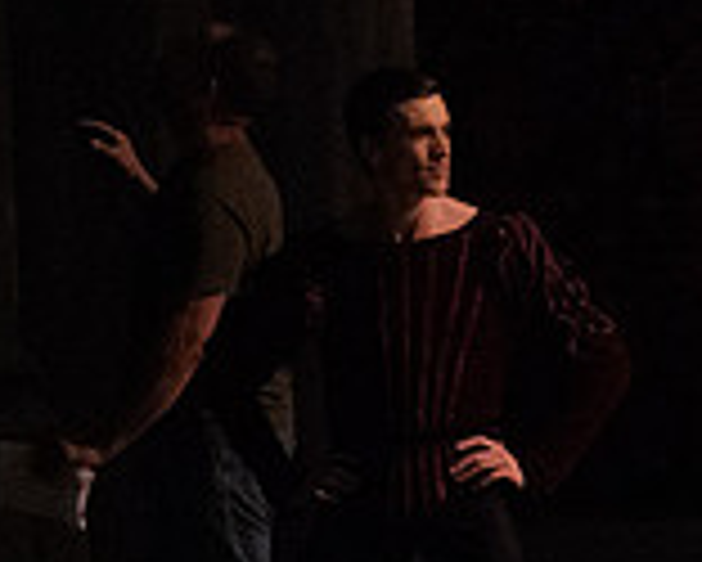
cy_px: 236
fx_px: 14511
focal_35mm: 698
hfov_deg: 2.8
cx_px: 1287
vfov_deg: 2.2
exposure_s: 1/320
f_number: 6.3
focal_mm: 200
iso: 25600
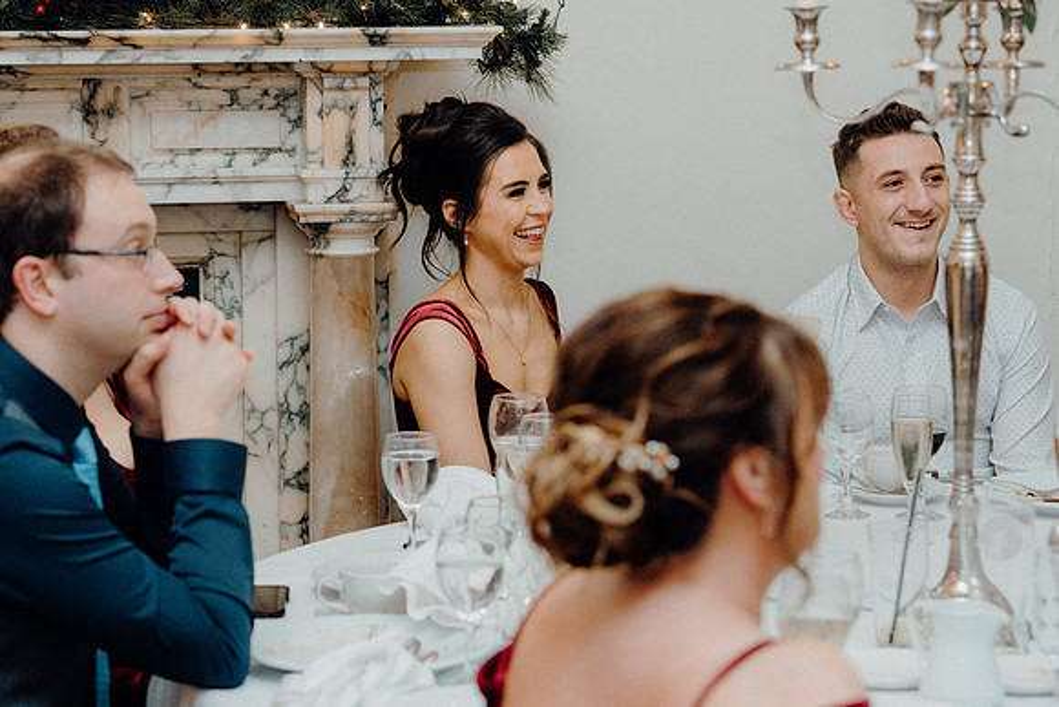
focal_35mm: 105
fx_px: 3089
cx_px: 530
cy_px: 354
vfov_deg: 13.0
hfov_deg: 19.5
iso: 2500
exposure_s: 1/160
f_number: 3.5
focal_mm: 70
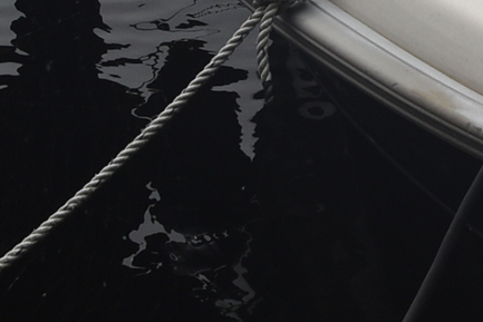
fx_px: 2791
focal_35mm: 208
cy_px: -482
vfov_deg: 6.3
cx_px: 793
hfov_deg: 9.5
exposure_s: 1/400
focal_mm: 24
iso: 200
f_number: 10
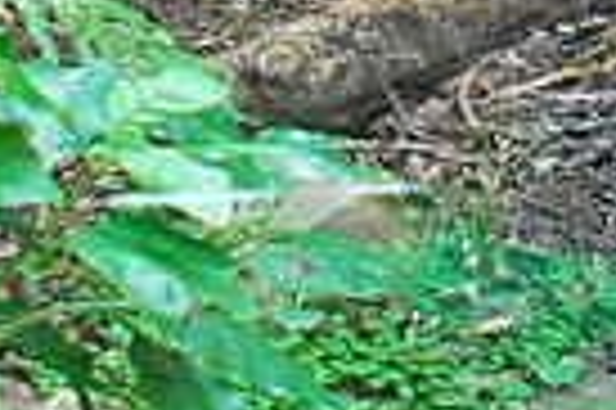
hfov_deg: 10.6
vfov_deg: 7.0
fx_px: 3298
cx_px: 130
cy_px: -212
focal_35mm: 193
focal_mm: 22
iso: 560
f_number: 5.6
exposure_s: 1/30
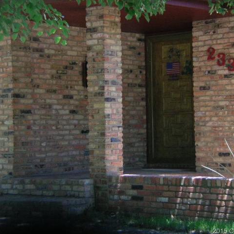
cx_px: 140
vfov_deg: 13.5
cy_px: 117
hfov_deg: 13.5
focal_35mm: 129
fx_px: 987
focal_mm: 17.9
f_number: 3.5
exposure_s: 1/120
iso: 123
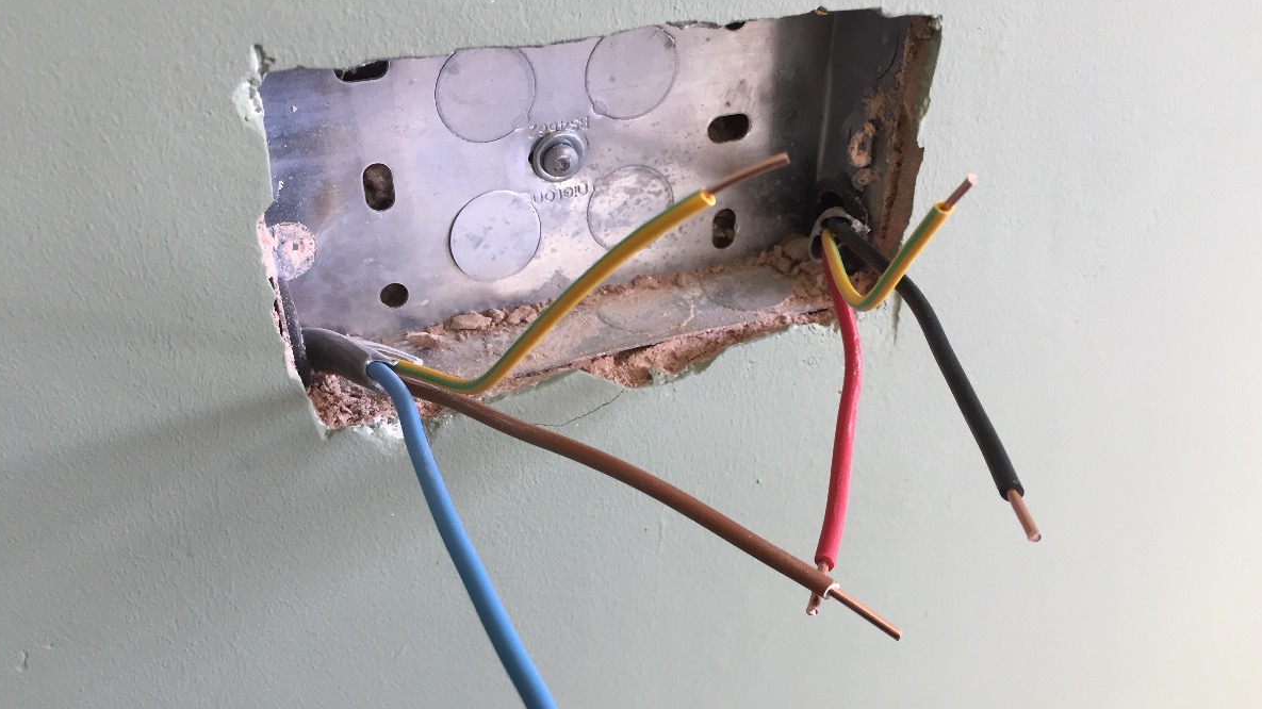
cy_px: 405
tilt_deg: -33.7
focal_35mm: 32
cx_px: 629
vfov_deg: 36.6
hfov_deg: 61.0
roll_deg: -0.7
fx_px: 1071
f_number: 2.2
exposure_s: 1/33
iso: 40
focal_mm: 4.15
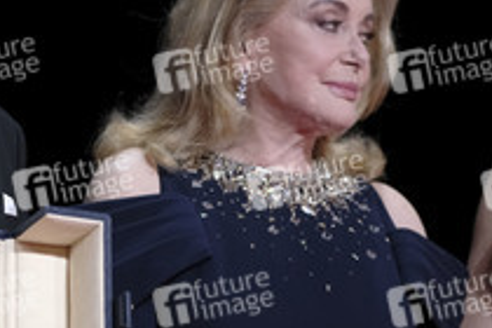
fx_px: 3963
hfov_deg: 7.1
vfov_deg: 4.7
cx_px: 11
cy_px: 124
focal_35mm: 290
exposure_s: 1/640
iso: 1600
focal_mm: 90
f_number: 2
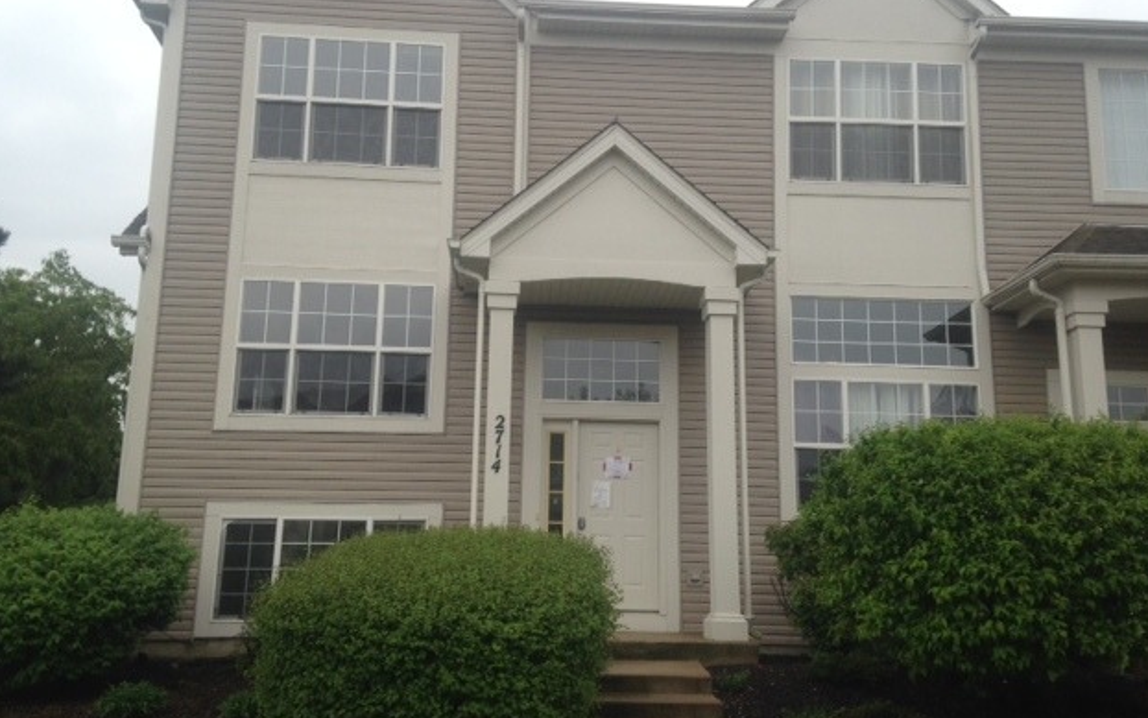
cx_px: 580
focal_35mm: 36
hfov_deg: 54.0
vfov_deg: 35.3
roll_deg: -1.3
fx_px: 1127
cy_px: 373
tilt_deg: +13.6
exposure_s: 1/1466
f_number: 2.4
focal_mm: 4.12
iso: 50
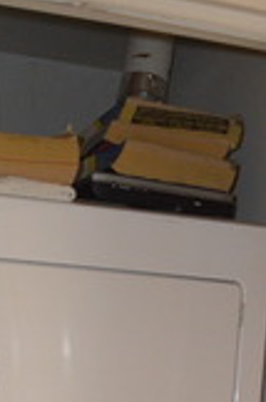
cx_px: -15
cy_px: 568
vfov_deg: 20.3
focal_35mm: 89
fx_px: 993
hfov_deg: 14.9
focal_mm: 20
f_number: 3.8
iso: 3200
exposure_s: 1/60
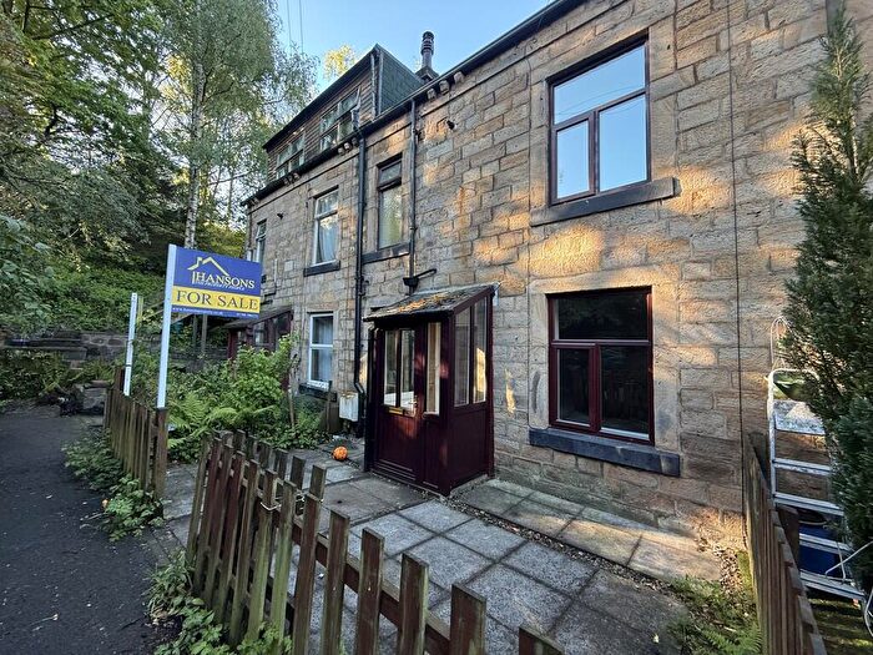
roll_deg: -1.1
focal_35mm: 14
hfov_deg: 102.1
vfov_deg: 85.7
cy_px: 328
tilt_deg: +4.0
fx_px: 353
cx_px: 436
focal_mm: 2.22
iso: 125
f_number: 2.2
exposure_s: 1/99
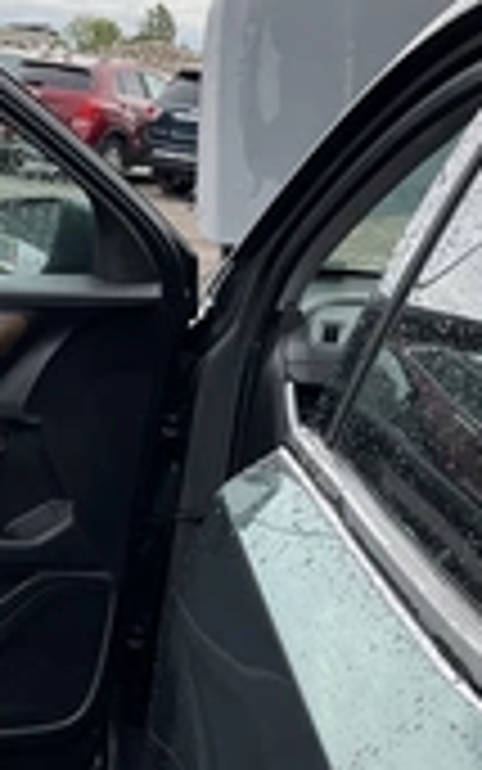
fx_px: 1512
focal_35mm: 72
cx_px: 189
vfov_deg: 28.6
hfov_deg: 18.1
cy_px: 333
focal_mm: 3
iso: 25
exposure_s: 1/944
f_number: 1.8
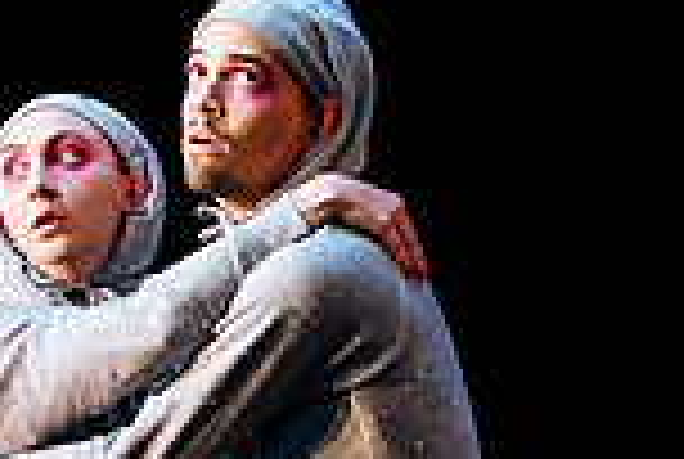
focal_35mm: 432
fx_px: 8224
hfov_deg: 4.8
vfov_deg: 3.2
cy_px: 328
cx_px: 117
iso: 1600
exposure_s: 1/200
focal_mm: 90
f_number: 2.8
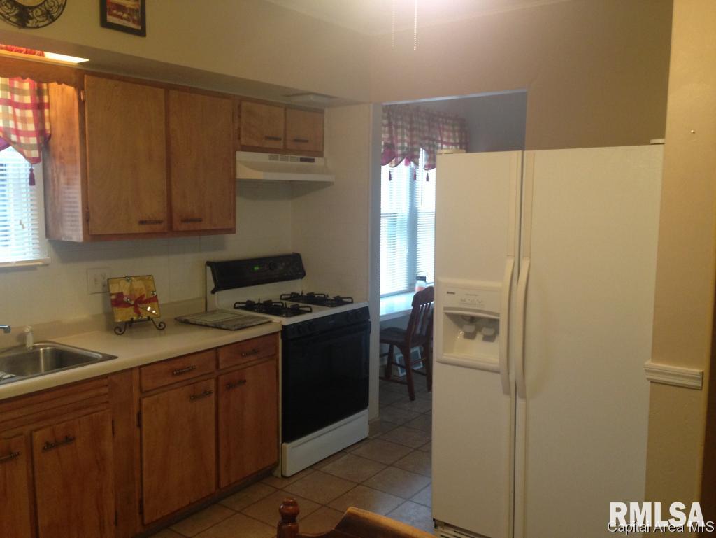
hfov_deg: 55.3
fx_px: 683
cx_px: 358
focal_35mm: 33
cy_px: 269
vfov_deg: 43.0
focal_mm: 4.12
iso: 160
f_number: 2.4
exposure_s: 1/20
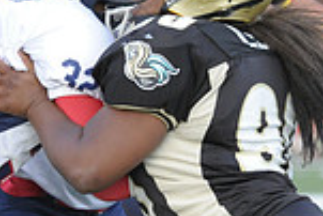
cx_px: 34
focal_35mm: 1037
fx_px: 9313
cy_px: 229
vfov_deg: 1.3
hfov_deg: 2.0
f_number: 5.6
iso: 7200
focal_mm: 270
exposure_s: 1/1000
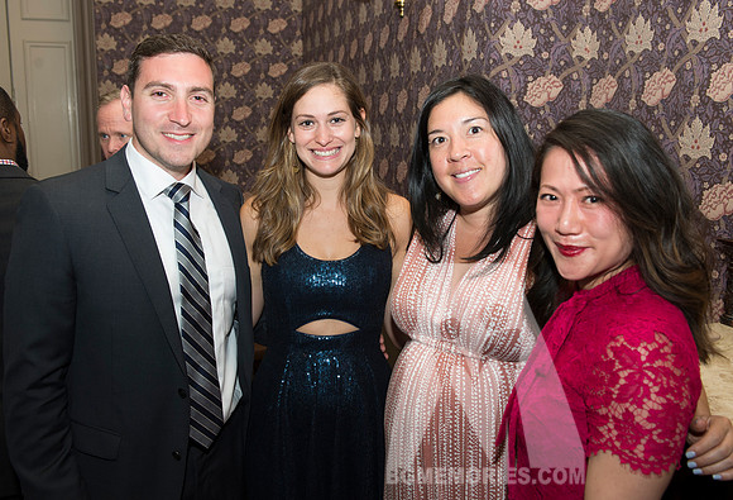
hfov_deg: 53.5
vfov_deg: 37.9
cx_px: 375
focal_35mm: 35
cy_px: 239
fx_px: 727
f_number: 5.6
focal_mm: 32
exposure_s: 1/80
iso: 1000
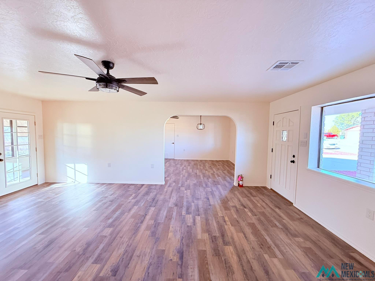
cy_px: 140
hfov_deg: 102.1
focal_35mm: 14
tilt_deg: -1.9
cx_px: 188
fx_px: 152
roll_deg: -0.2
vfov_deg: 85.7
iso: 250
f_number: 2.2
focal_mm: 2.22
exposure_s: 1/120
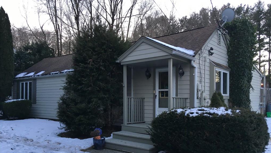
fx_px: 230
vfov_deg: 36.4
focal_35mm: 32
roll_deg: -0.1
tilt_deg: +0.2
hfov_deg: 61.0
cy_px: 97
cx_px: 136
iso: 25
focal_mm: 4.15
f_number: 2.2
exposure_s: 1/40
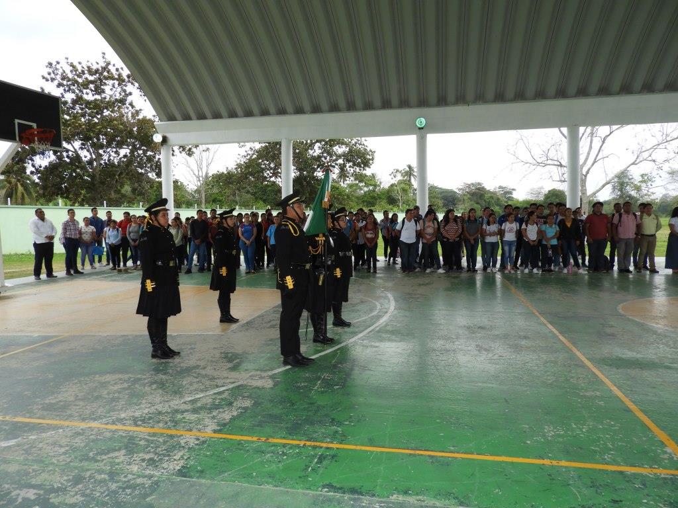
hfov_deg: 71.6
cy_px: 254
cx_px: 339
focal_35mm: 24
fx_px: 470
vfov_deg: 56.8
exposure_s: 1/640
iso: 140
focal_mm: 4.3
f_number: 3.3
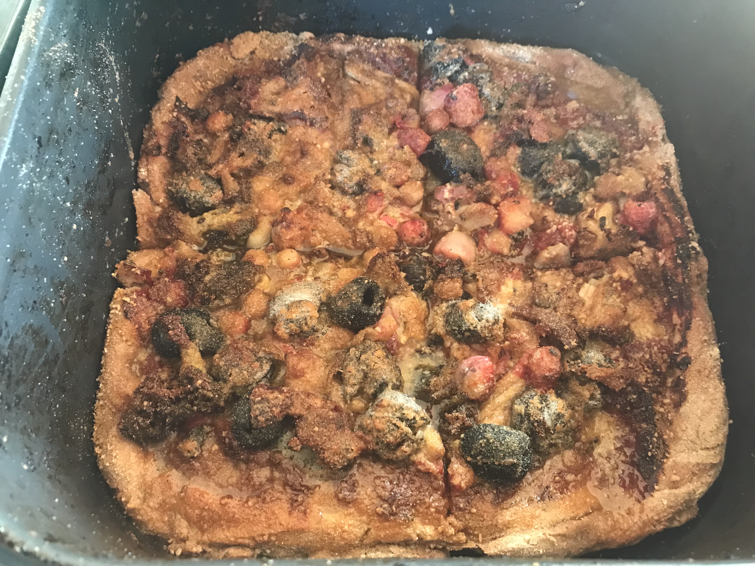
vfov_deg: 49.7
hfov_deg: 63.4
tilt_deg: -59.1
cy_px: 283
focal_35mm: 28
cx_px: 378
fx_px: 611
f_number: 1.8
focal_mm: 3.99
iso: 100
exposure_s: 1/9
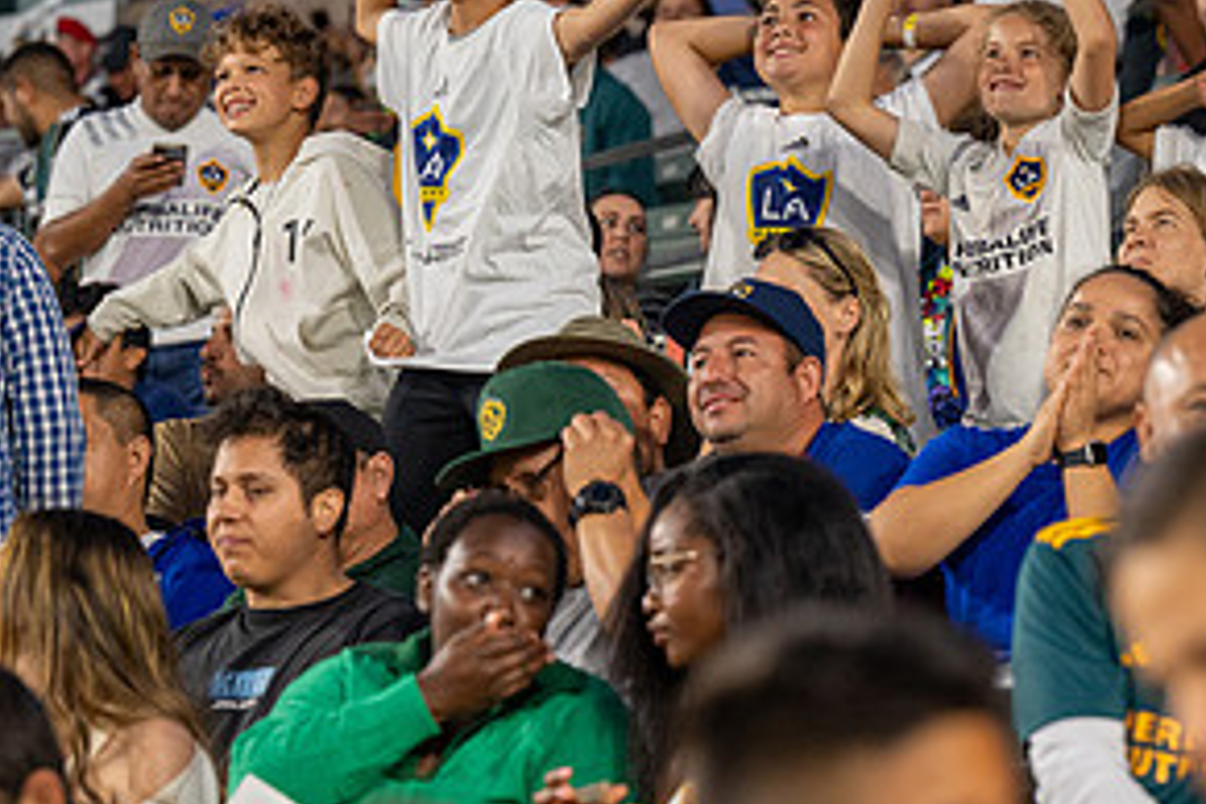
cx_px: 787
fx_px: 8006
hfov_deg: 8.6
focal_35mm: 239
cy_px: 95
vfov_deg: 5.7
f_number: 4
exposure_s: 1/320
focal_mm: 120
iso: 4500
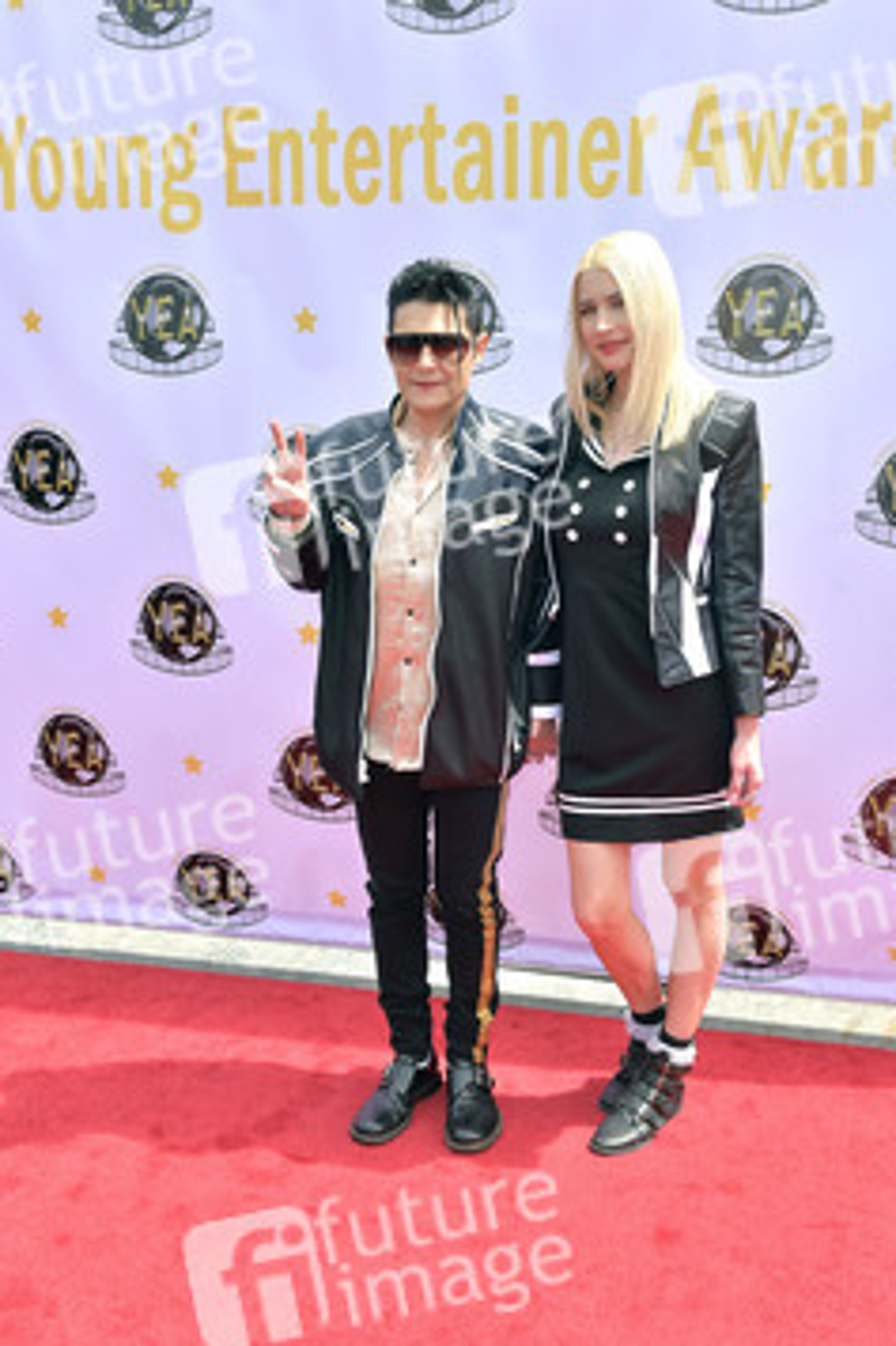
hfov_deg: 36.8
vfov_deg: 53.1
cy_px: 696
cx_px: 490
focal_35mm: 36
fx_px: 1345
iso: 320
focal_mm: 32
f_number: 6.3
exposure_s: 1/250
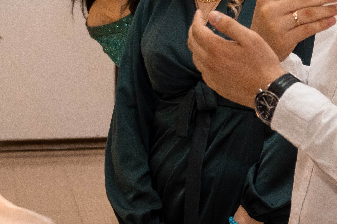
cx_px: 302
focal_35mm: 125
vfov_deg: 10.9
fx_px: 1170
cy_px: -2
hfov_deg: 16.2
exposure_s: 1/180
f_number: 3.2
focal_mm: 23.3
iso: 640
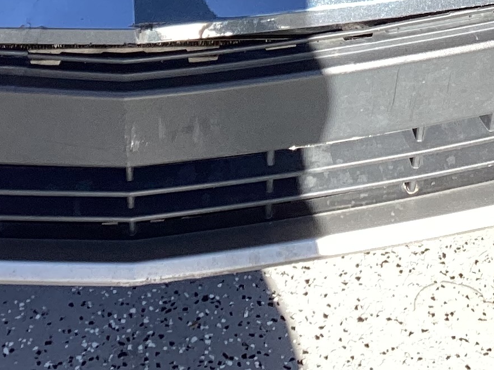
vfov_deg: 12.2
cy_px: -218
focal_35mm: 115
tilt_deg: -30.1
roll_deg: -1.0
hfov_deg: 17.1
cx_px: 166
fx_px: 1641
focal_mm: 3.3
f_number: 2.4
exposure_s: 1/173
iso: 25
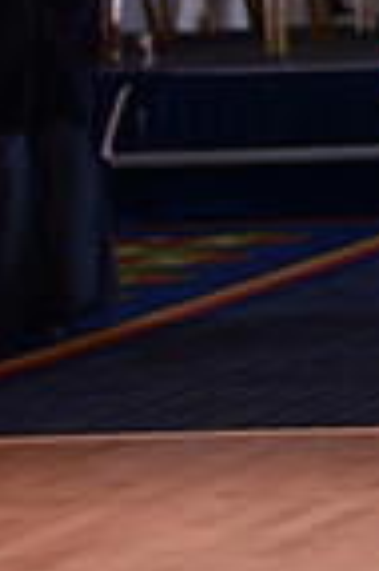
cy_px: -144
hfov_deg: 3.2
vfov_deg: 4.8
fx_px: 6727
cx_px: 760
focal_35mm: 425
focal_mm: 105
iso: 1250
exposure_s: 1/250
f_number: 4.5
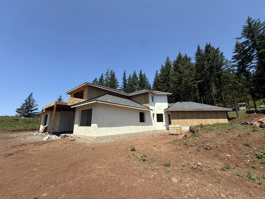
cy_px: 100
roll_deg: +0.9
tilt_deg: +12.8
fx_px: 107
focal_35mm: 14
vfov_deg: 85.7
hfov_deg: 102.1
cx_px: 132
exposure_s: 1/2024
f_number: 2.2
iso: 50
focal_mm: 2.22
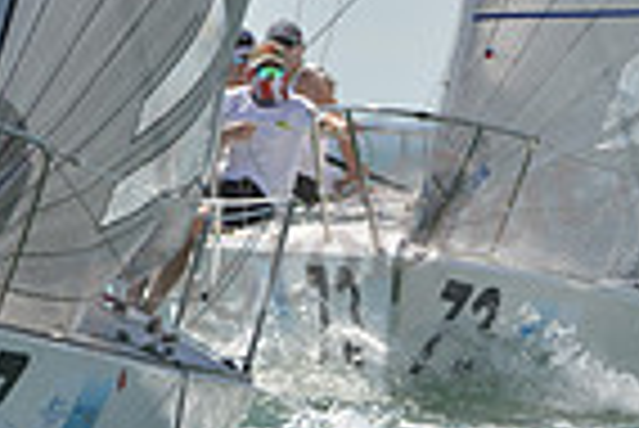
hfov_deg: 1.3
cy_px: 70
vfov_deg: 0.8
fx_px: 29068
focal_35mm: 1636
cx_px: -153
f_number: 6.3
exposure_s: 1/1250
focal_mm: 400
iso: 200
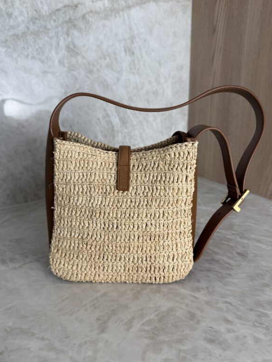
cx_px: 139
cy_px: 181
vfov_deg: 69.4
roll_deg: +0.4
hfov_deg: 54.9
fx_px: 262
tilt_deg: -17.7
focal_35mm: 25
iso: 50
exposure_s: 1/138
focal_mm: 6.76
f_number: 1.78
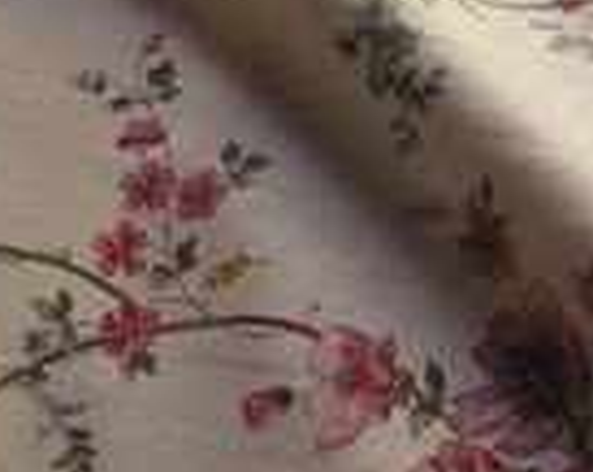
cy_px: -82
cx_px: 476
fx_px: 1926
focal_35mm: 110
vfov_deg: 13.6
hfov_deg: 17.4
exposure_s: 1/160
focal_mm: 5.8
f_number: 2.8
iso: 400
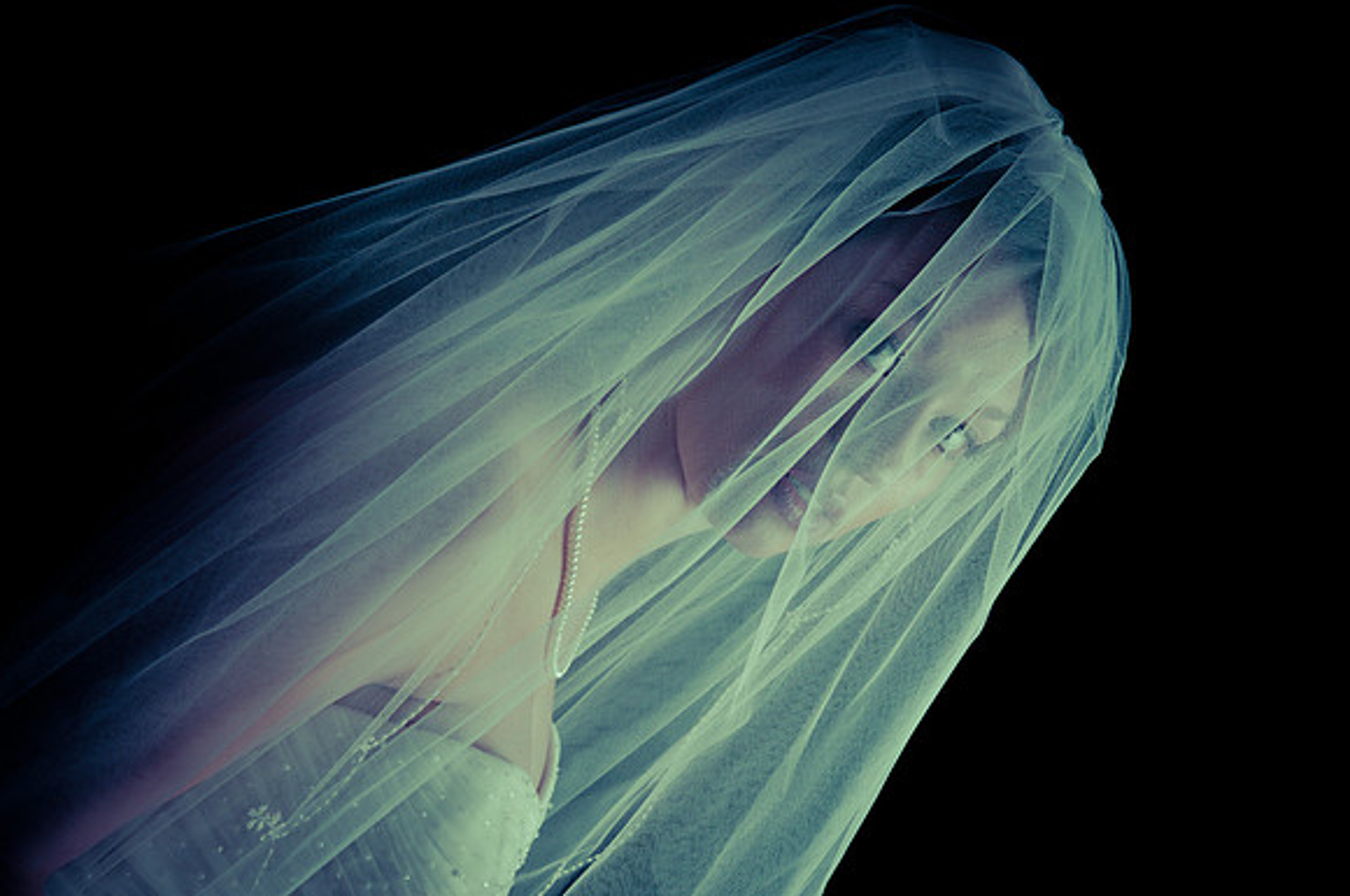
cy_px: 448
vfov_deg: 17.4
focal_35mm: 78
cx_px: 675
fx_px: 2921
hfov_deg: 26.0
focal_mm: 52
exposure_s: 1/160
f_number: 5.6
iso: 100
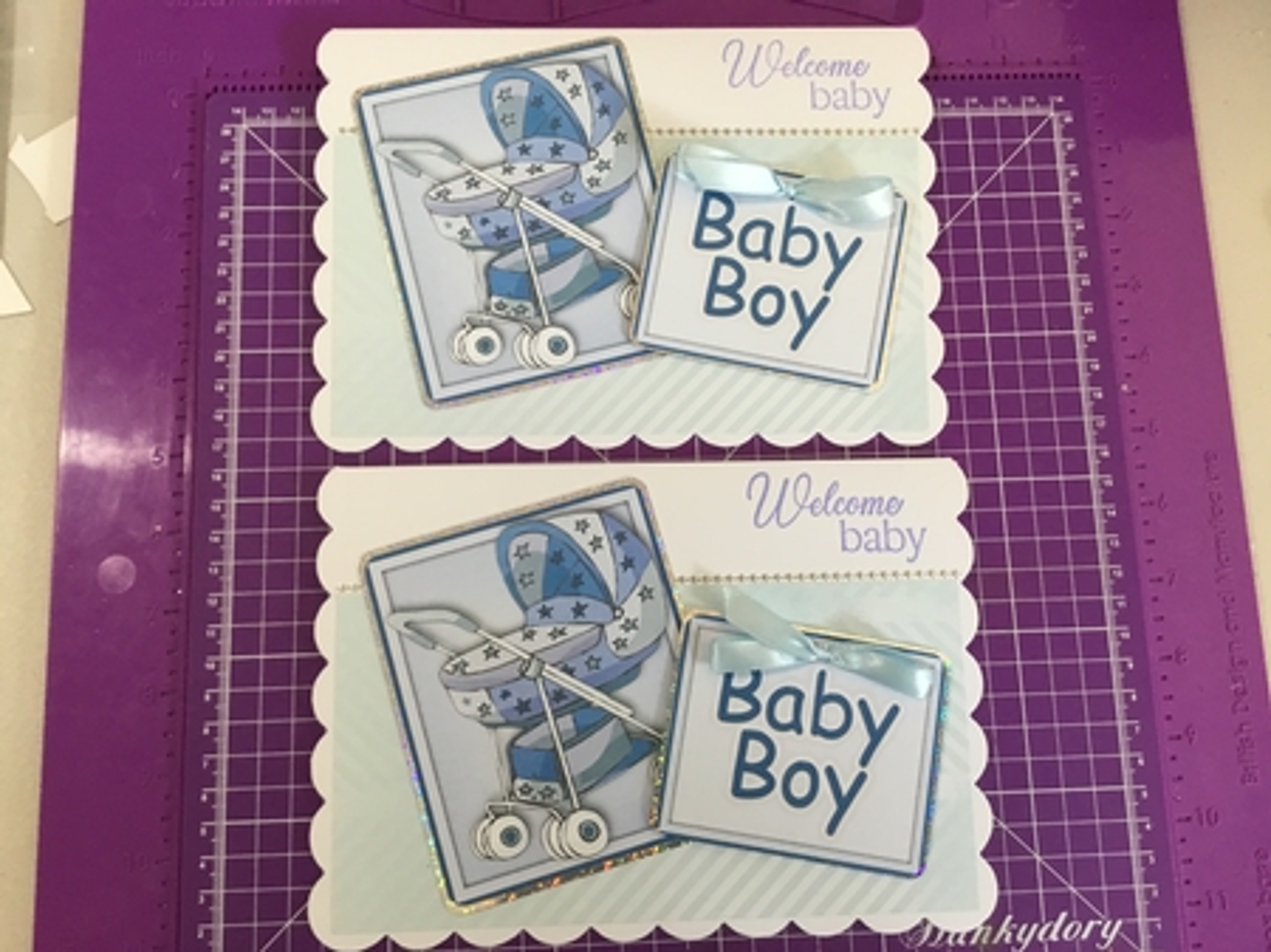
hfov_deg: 58.4
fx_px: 1138
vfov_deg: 45.4
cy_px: 476
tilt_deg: -80.3
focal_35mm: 31
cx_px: 636
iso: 50
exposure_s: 1/33
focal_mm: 3.3
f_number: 2.4
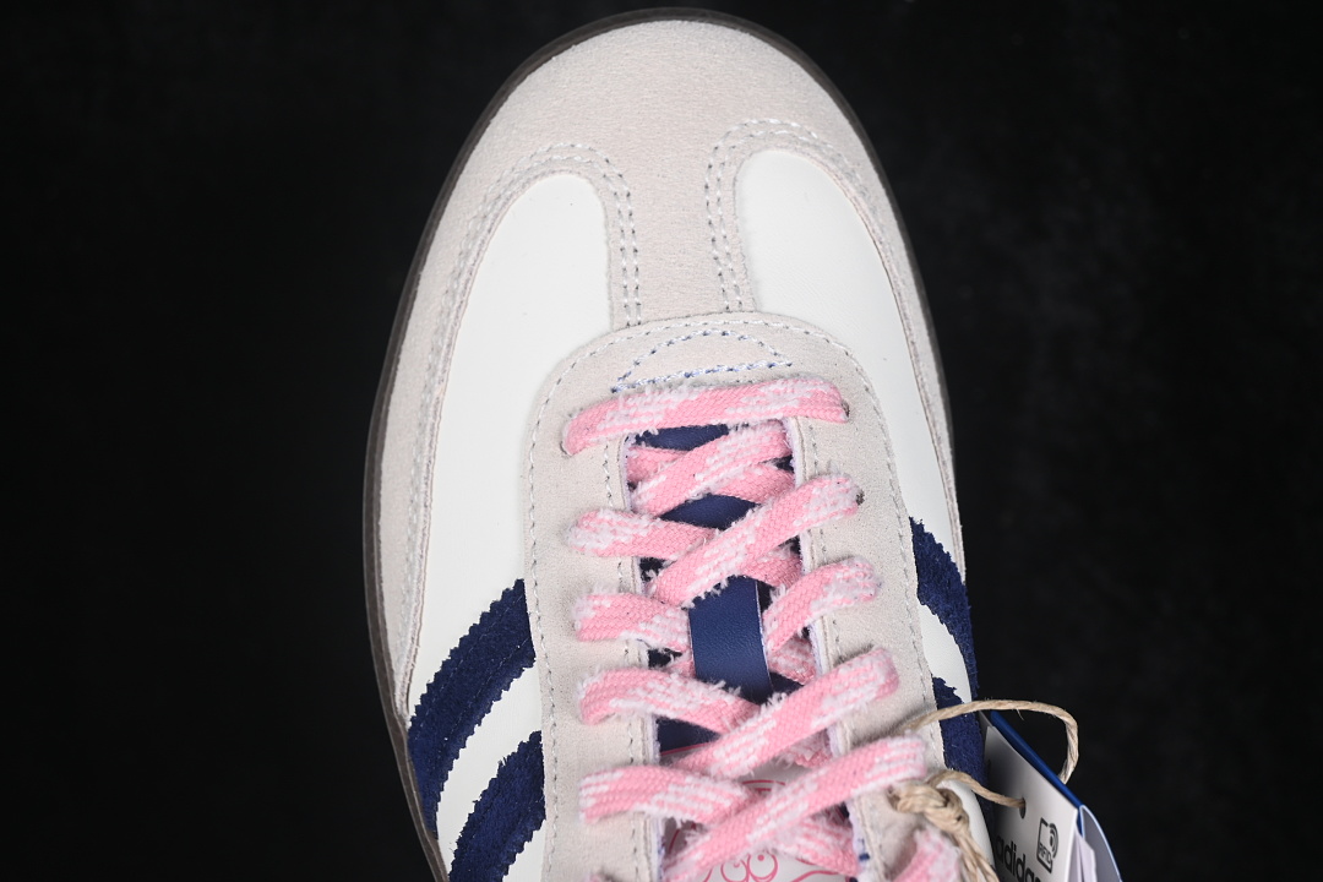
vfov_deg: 18.2
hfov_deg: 27.0
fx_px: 2756
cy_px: 441
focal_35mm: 75
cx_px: 662
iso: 160
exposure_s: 1/80
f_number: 7.1
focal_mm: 50
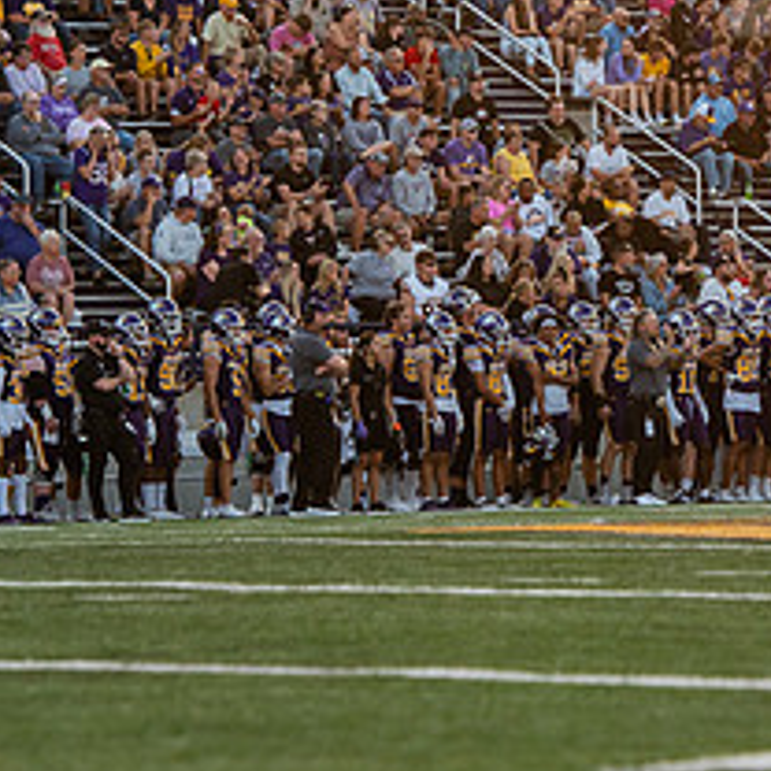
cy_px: 176
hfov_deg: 5.5
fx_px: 8064
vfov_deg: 5.5
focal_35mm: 320
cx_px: 623
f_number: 5
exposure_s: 1/1250
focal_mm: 135
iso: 800
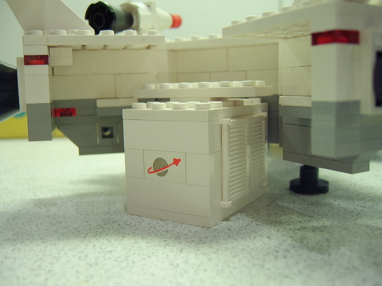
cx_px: 191
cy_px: 143
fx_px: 342
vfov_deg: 45.4
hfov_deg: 58.4
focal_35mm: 31
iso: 100
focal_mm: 8.13
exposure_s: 1/8
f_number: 2.7
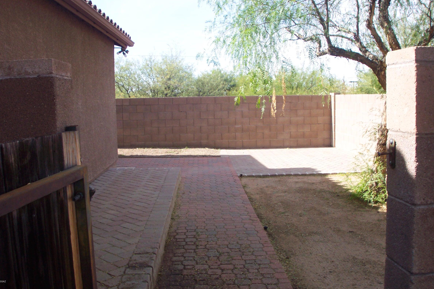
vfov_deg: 36.9
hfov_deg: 53.1
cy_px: 142
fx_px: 434
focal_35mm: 36
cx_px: 212
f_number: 9.5
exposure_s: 1/90
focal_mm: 7.5
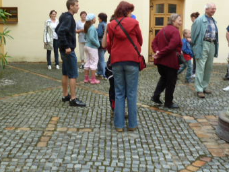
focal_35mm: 47
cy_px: 74
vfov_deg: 30.8
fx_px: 311
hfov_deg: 40.4
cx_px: 100
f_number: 3.3
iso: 80
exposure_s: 1/100
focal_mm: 4.1
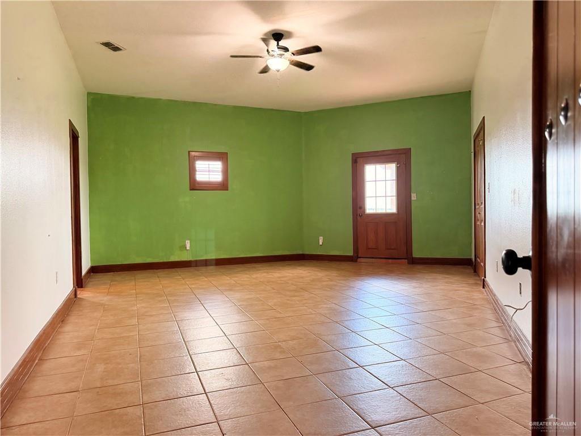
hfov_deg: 71.6
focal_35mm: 24
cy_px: 218
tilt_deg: -1.4
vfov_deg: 56.8
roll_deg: +1.3
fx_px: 403
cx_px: 290
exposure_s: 1/60
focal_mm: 6.76
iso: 250
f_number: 1.78
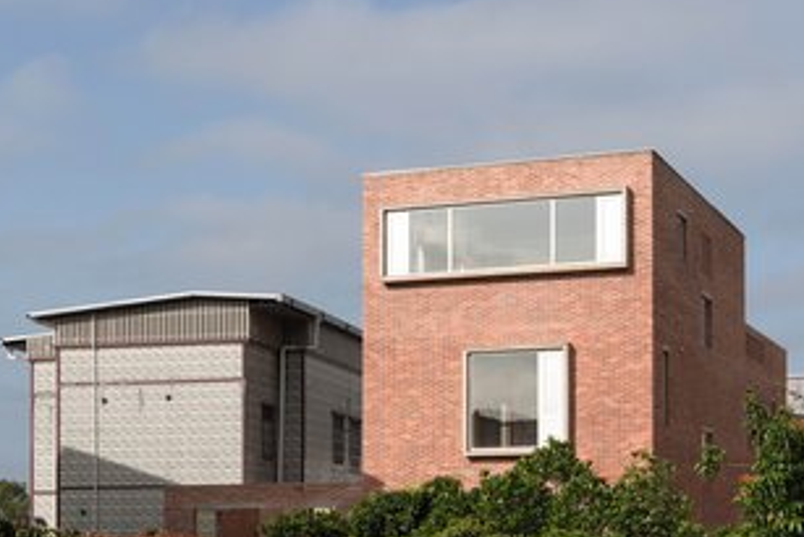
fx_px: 1631
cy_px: 490
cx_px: 432
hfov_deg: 27.7
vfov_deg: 18.4
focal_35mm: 73
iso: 100
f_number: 10
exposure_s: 1/400
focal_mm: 28
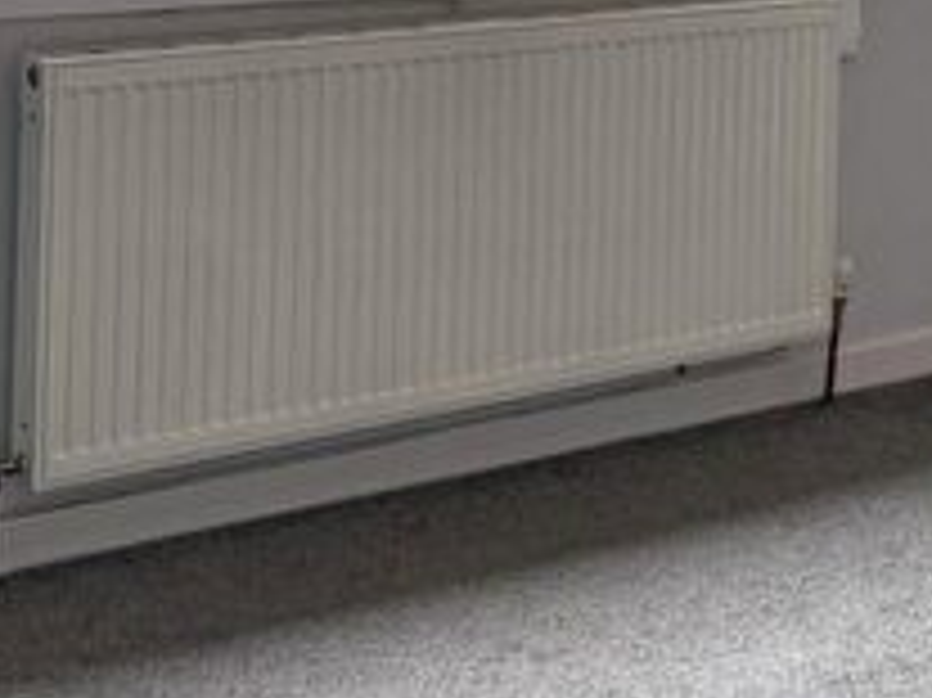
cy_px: -268
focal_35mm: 88
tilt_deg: +2.0
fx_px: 2368
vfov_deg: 15.7
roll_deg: -0.1
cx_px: 1054
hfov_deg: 21.0
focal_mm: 4.25
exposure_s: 1/121
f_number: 1.8
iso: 80
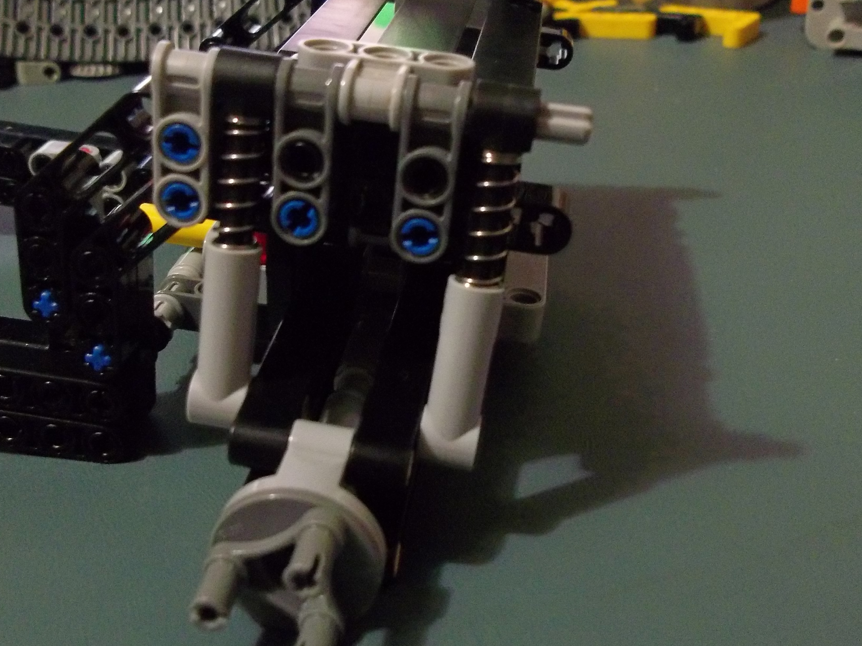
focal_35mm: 42
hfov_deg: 44.7
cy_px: 332
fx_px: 1046
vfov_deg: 34.3
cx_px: 375
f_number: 2.9
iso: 400
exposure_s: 1/8
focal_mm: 5.7
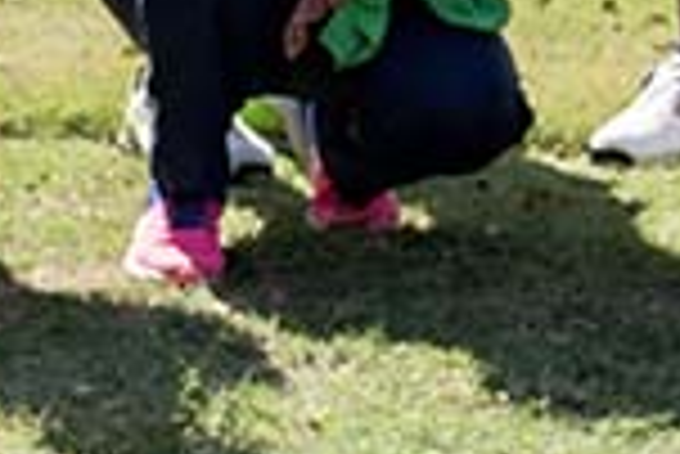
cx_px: 5
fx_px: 4689
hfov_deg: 8.3
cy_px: -899
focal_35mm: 248
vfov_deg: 5.3
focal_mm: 39
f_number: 7.1
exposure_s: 1/640
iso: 280
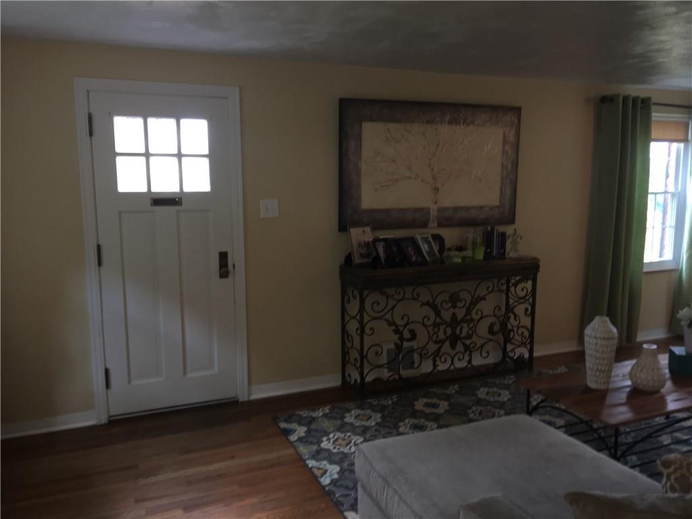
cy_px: 260
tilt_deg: -8.7
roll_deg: +0.1
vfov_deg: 48.2
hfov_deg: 61.7
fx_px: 580
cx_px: 346
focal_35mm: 29
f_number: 2.2
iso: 40
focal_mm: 4.15
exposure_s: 1/30
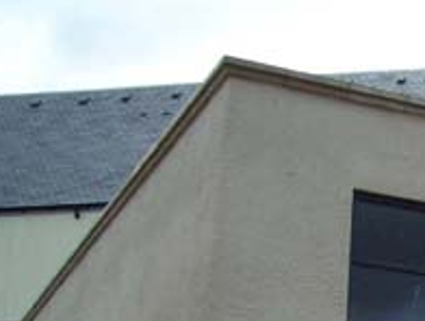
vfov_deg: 14.4
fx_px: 1206
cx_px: 583
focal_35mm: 98
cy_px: 444
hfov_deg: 18.3
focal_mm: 5.8
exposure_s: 1/400
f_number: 4.3
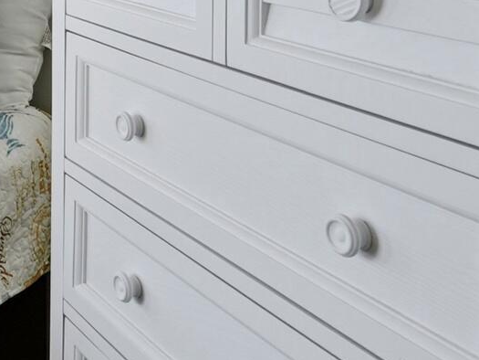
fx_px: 886
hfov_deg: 24.8
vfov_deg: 20.7
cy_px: -119
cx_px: -196
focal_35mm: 64
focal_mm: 14
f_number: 8
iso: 160
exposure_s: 1/500
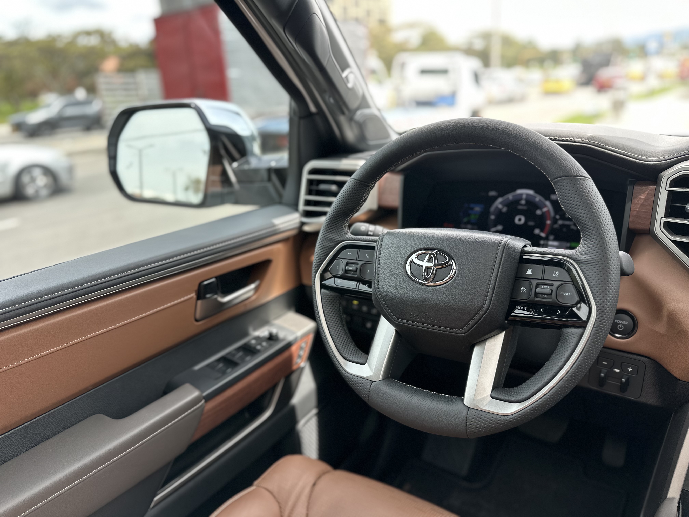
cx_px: 344
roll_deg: +2.1
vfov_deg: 56.8
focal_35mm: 24
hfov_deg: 71.6
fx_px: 478
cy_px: 258
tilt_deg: -20.9
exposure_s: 1/172
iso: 100
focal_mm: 6.86
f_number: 1.78
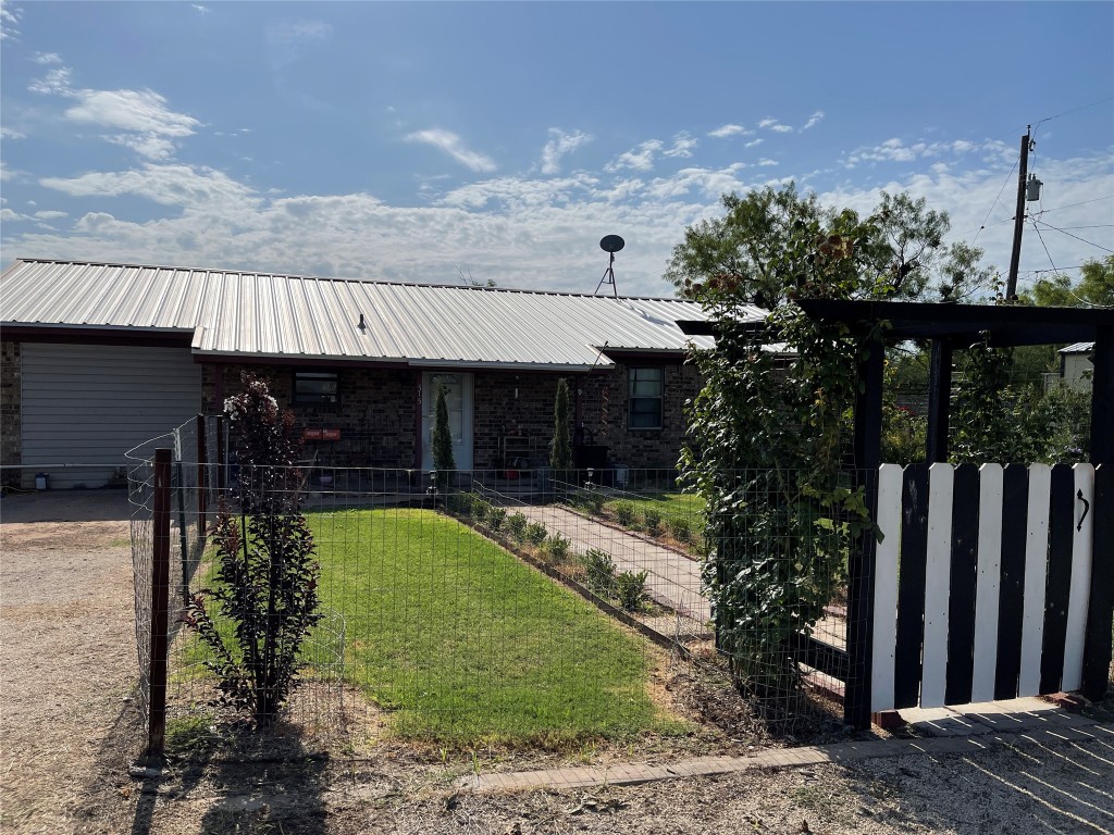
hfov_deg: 67.3
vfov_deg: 53.1
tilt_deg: -2.5
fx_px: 837
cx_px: 557
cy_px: 418
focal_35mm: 26
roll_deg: +0.1
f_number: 1.6
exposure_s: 1/12048
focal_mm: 5.1
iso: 32
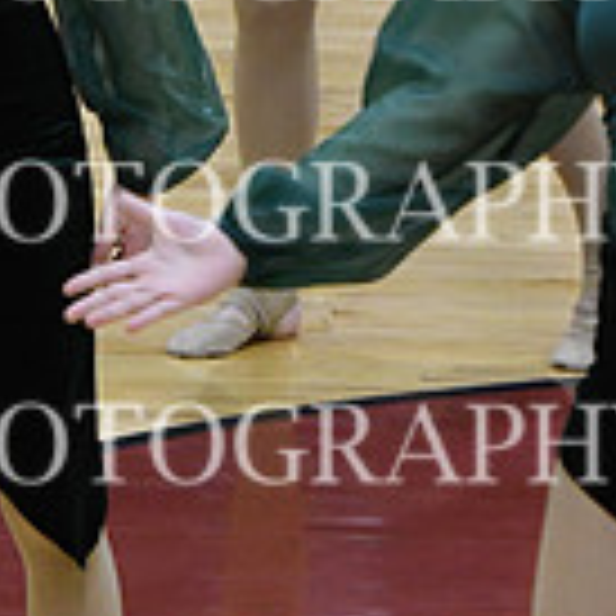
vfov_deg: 2.2
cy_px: 81
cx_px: -187
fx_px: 16247
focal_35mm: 807
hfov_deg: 2.2
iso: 4000
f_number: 4
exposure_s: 1/400
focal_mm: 150
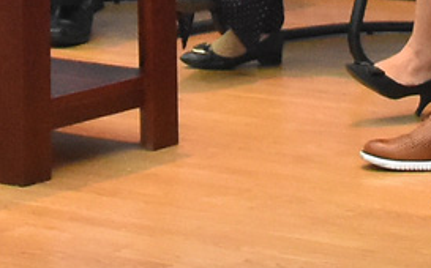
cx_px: 276
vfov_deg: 6.0
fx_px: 2370
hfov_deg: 10.4
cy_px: -505
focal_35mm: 202
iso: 3200
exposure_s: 1/200
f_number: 3.5
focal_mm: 18
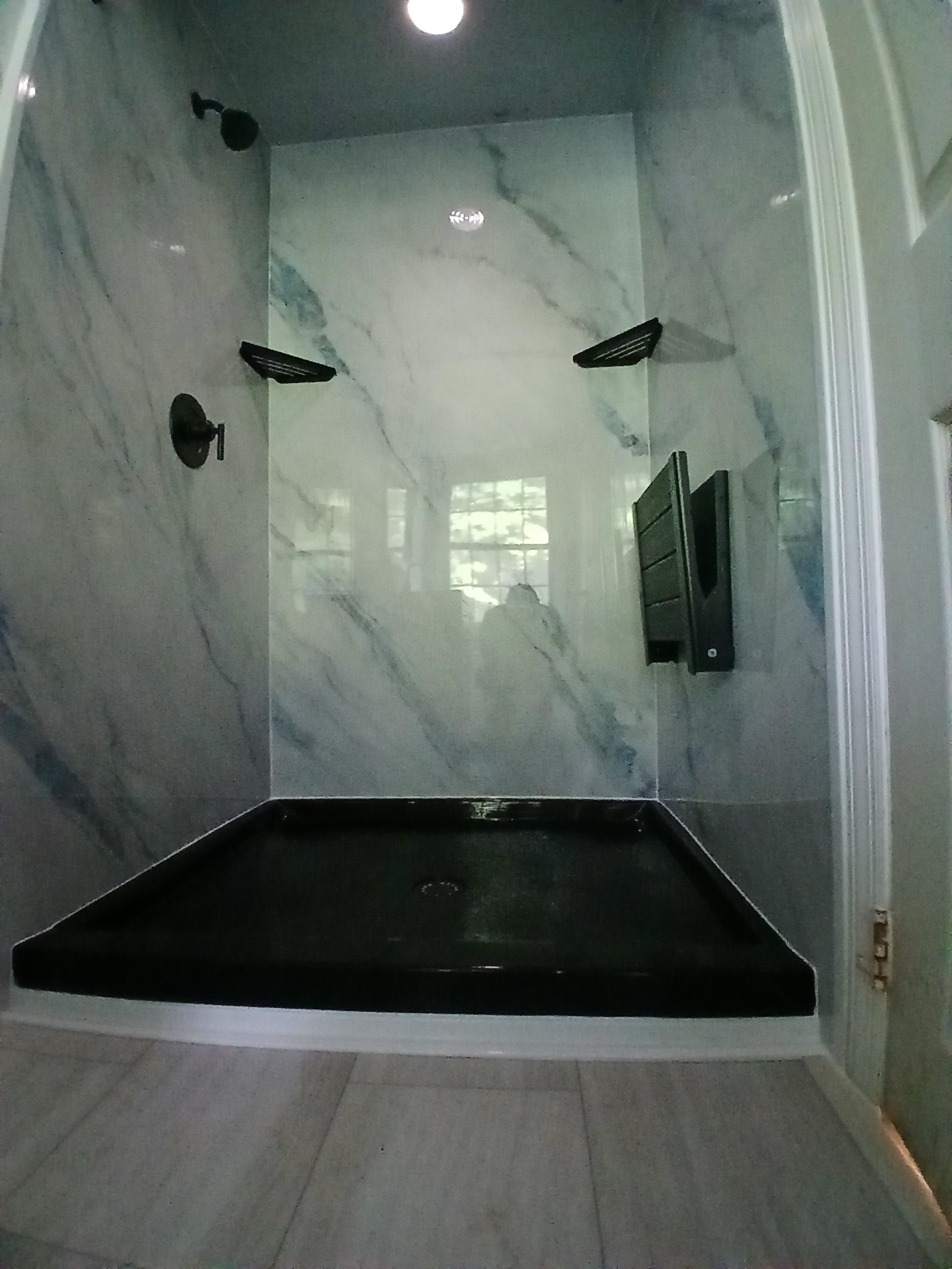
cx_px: 476
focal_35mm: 17
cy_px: 634
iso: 1250
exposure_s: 1/9.23
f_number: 2.2
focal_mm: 1.4
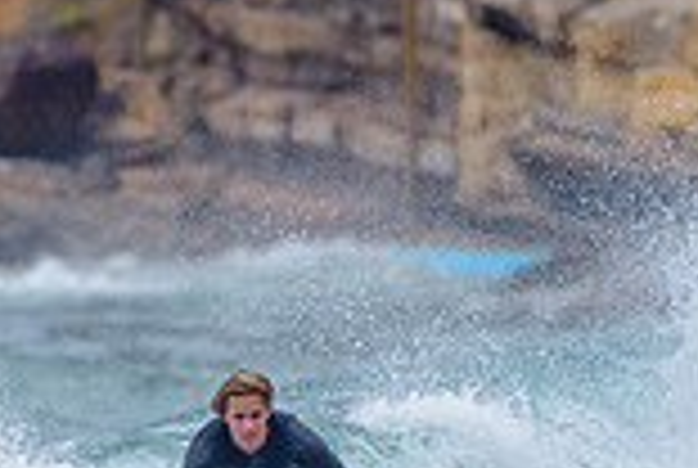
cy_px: 606
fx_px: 44427
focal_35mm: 2287
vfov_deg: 0.6
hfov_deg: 0.9
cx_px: 164
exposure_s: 1/2000
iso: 320
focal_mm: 500
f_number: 5.6
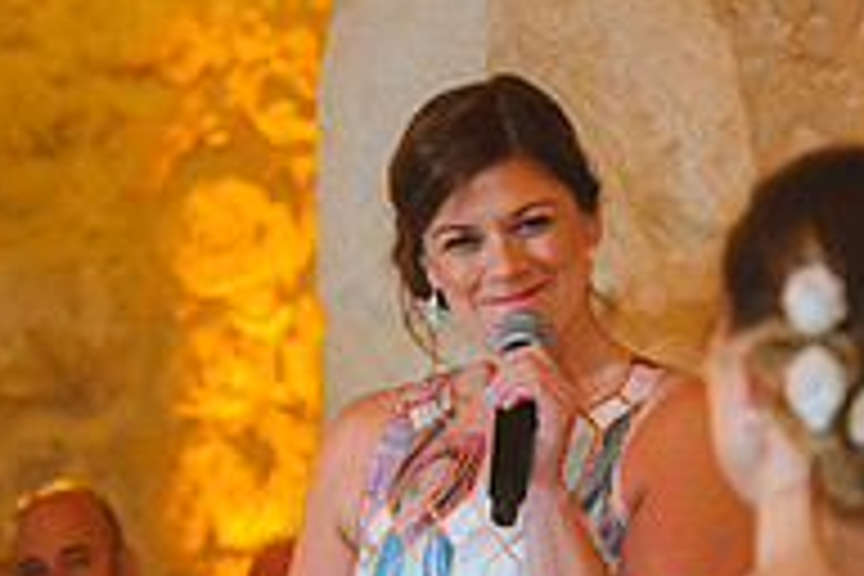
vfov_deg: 4.4
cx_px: 567
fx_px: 7391
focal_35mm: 308
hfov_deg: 6.7
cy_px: 711
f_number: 2.8
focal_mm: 102
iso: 2500
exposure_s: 1/100
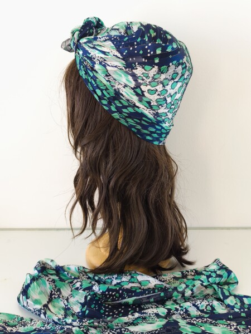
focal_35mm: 32
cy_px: 167
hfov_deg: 44.2
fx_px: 309
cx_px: 126
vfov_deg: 56.8
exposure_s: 1/30
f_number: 1.65
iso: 50
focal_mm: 6.14
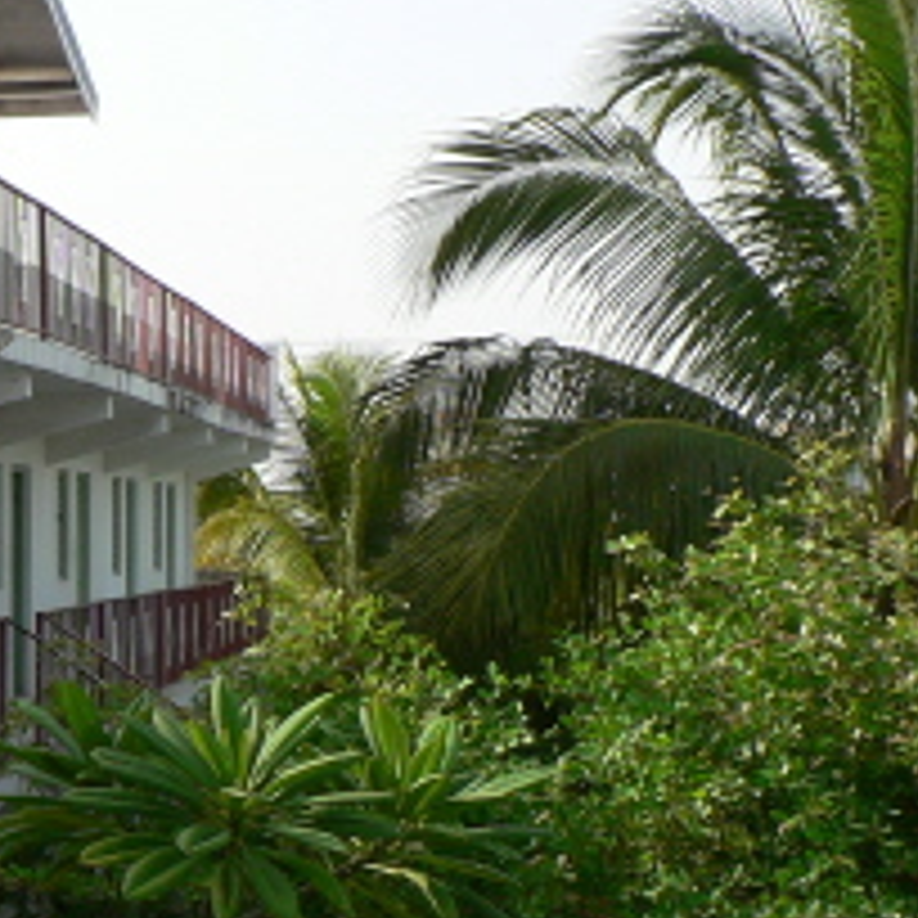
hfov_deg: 19.5
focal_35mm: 86
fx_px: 2580
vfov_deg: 20.0
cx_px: -16
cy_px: 709
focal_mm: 6
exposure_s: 1/320
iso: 64
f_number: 4
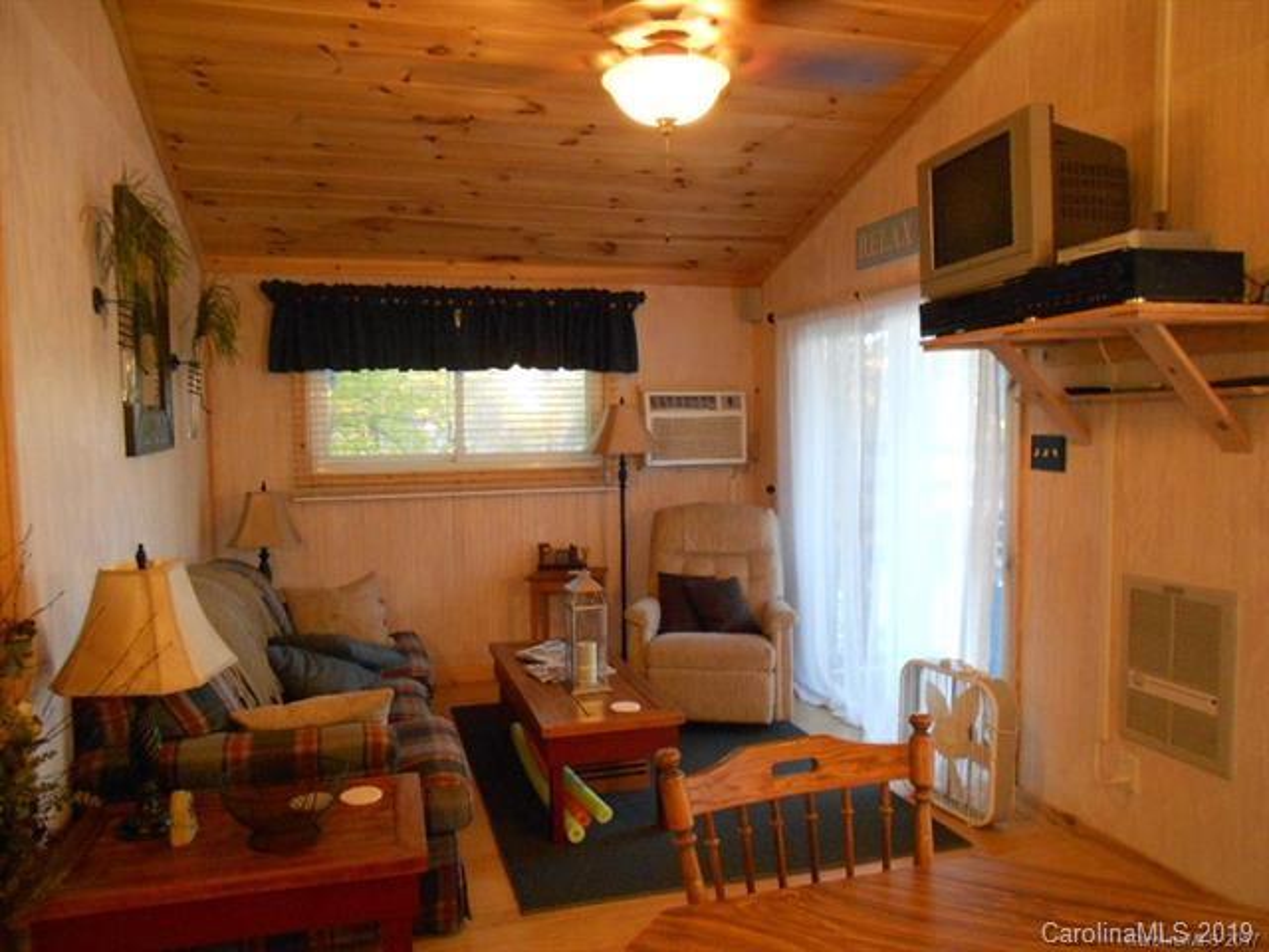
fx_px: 953
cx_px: 634
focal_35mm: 26
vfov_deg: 53.1
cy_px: 476
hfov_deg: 67.3
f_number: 3.2
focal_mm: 4.6
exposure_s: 1/30
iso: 500
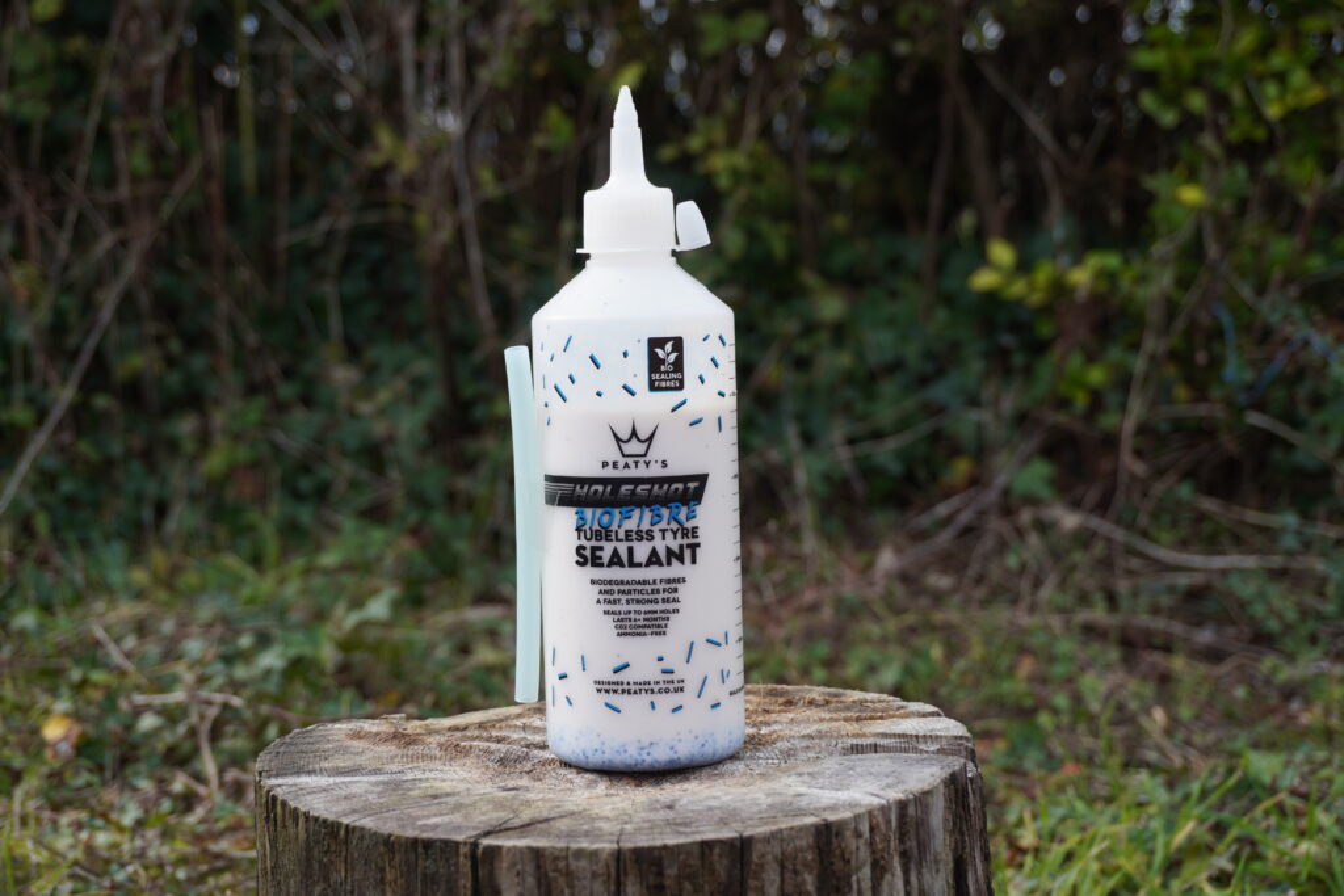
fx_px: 2296
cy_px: 448
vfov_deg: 22.1
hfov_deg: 32.6
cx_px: 672
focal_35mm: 62
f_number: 5.6
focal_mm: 41
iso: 100
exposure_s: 1/160
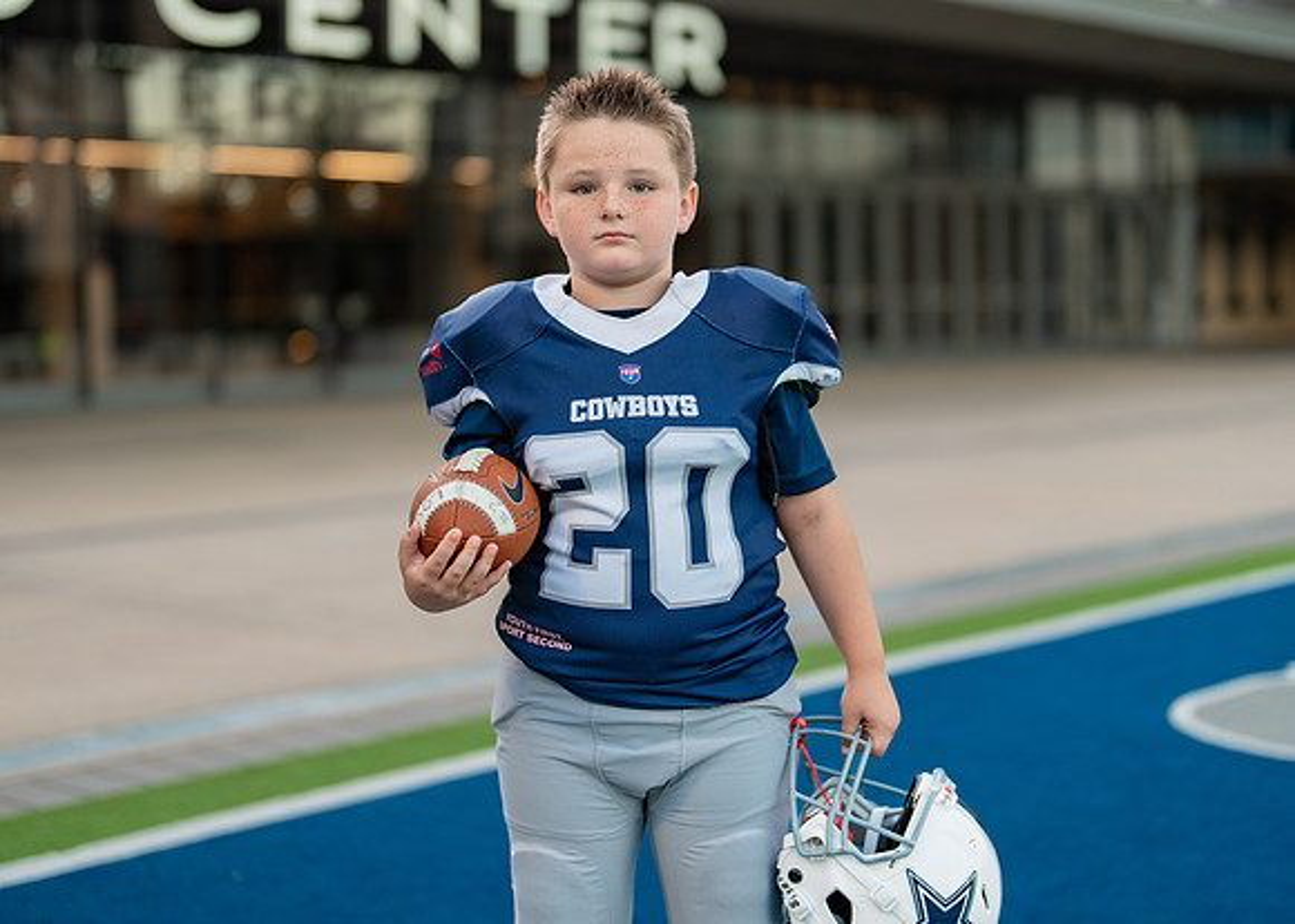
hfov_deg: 33.5
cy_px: 421
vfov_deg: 24.2
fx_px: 2153
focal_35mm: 59
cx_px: 655
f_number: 1.2
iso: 160
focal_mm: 50
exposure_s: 1/400
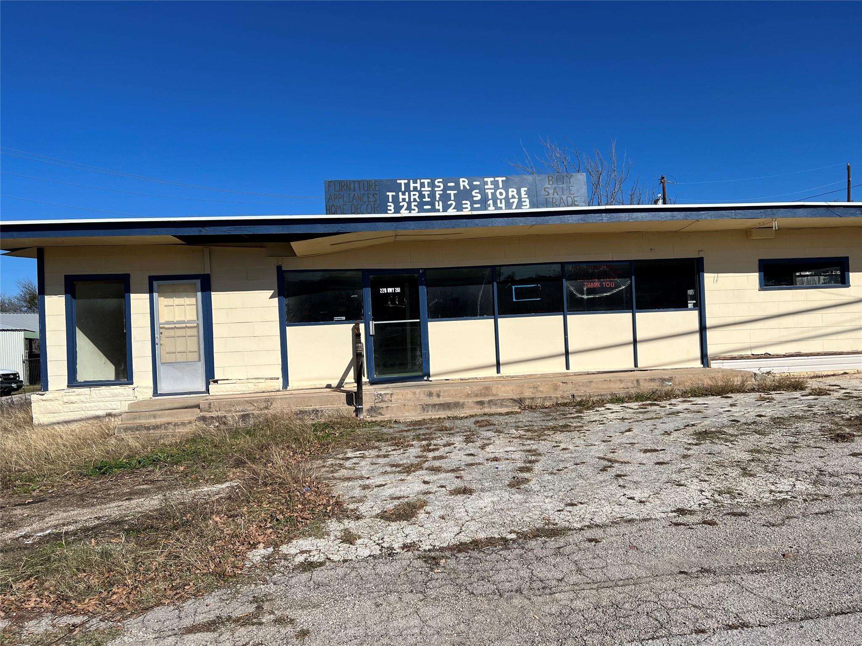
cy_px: 323
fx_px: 647
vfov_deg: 53.1
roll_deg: +2.2
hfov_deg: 67.3
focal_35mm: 26
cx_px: 431
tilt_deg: +0.8
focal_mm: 5.7
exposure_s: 1/9434
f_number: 1.5
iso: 50
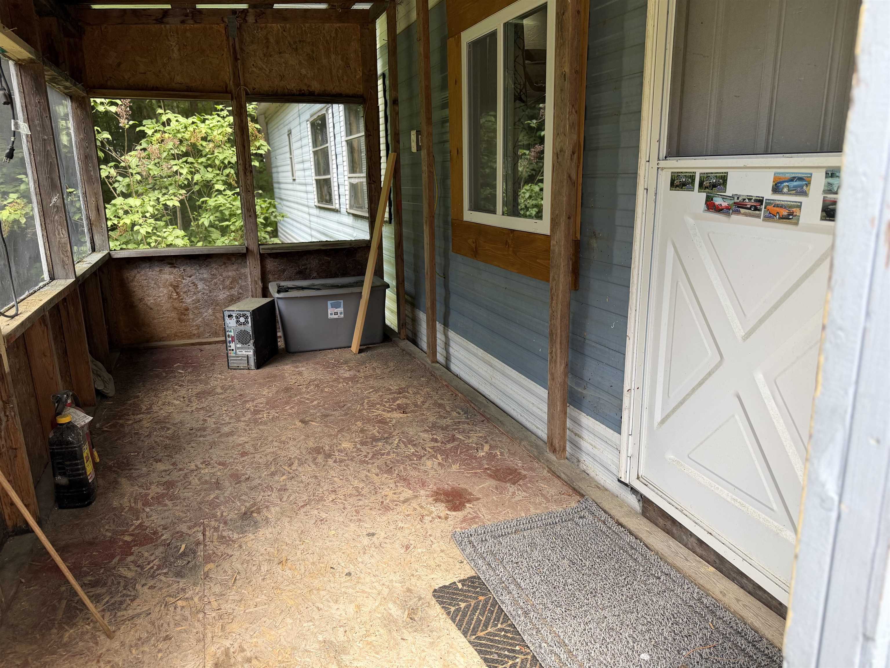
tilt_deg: -13.3
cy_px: 334
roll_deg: +1.3
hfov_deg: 71.6
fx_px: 617
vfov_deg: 56.8
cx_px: 445
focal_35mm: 24
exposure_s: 1/121
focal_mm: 6.76
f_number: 1.78
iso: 100
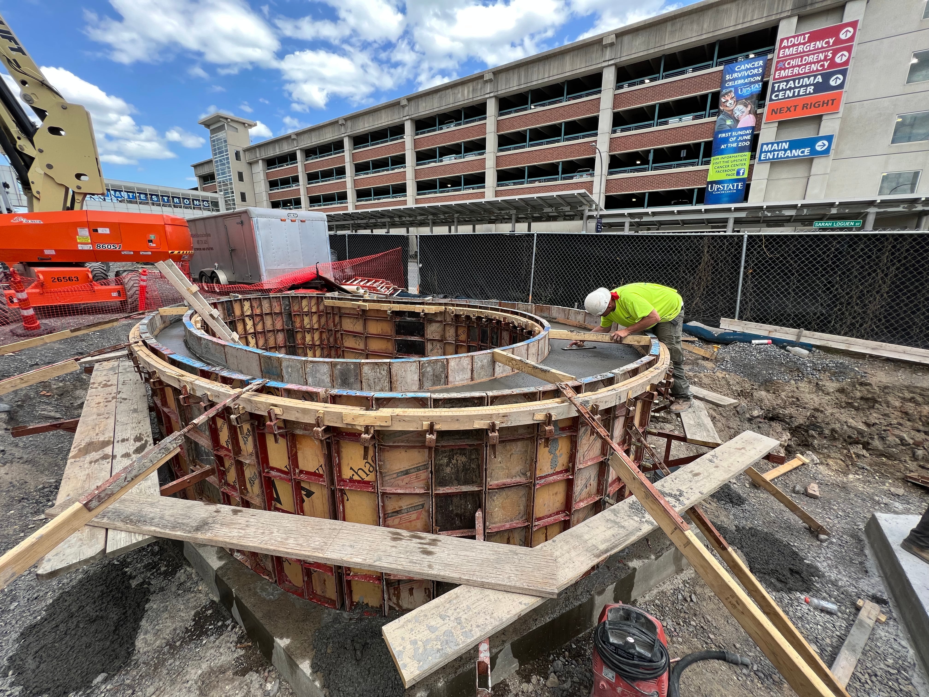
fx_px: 349
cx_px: 464
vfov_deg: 89.9
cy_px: 348
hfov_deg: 106.2
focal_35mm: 13
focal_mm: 1.57
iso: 32
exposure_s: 1/401
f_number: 1.8
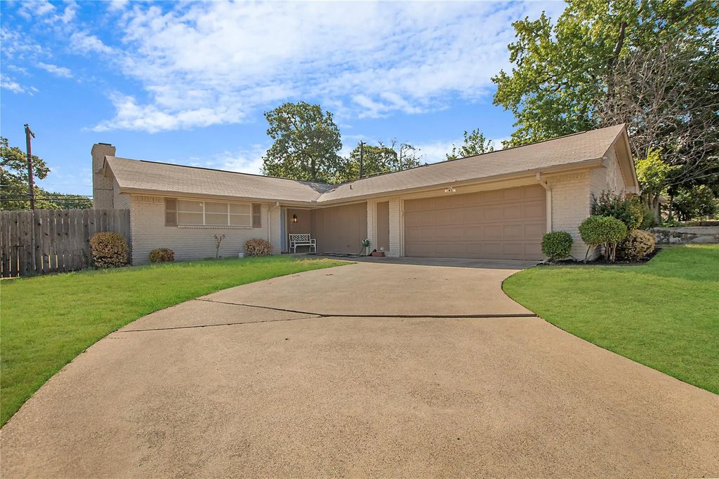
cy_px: 240
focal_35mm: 15
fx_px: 300
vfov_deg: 77.3
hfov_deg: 100.4
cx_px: 360
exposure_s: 1/2000
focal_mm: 10
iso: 100
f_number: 6.3
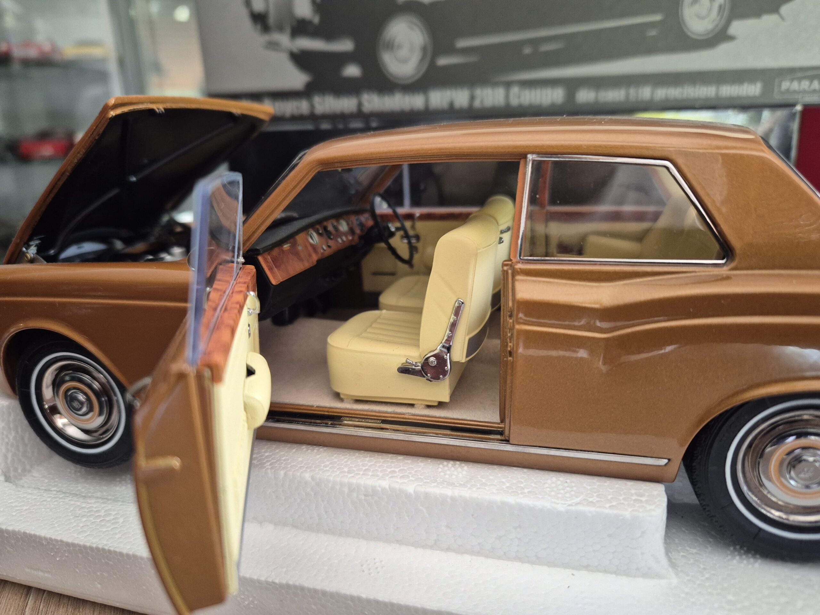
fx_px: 545
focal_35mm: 23
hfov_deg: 73.9
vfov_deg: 58.9
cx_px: 410
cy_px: 308
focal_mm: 5.4
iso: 500
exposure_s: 1/100
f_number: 1.8
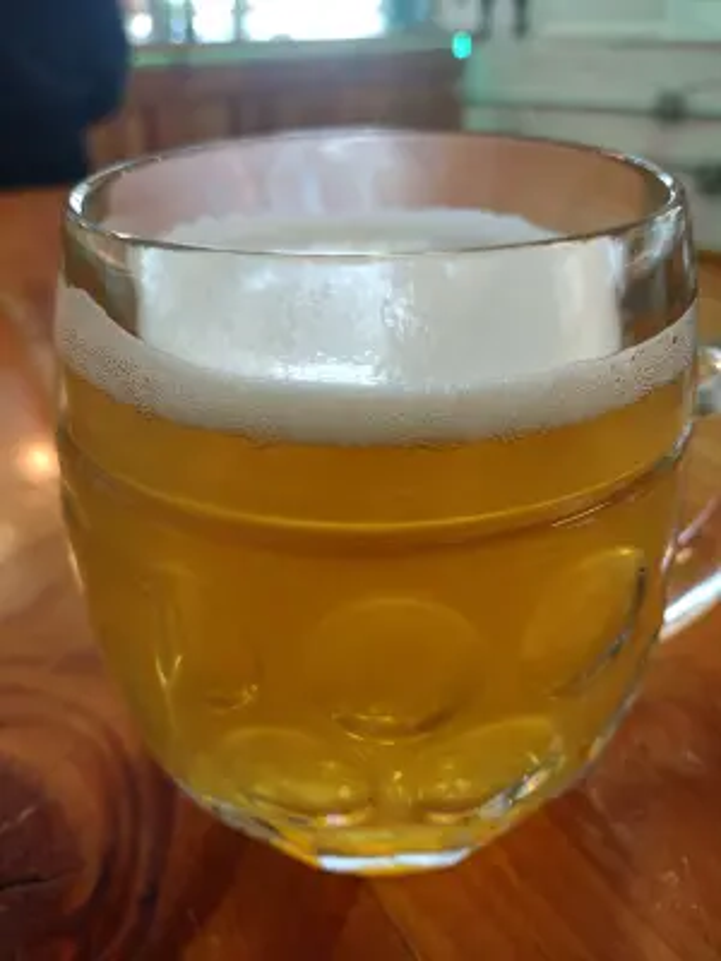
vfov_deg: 65.3
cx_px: 360
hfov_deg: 51.4
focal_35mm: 27
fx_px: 750
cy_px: 480
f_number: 1.7
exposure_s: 1/40
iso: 236
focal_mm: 4.71
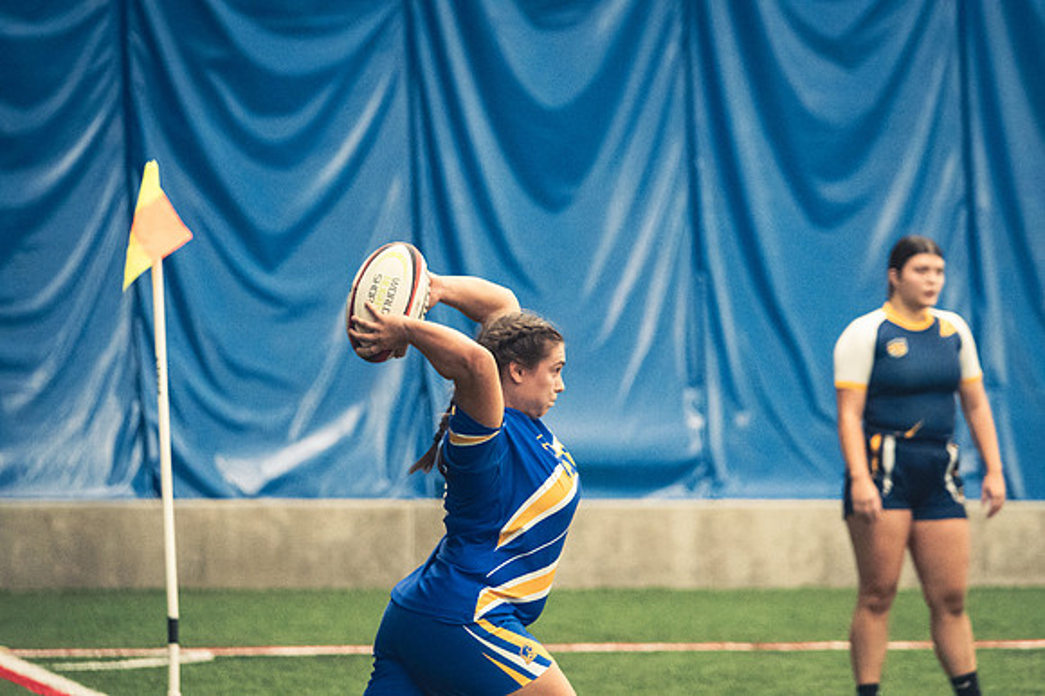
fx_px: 5860
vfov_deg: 6.8
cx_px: 522
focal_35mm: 202
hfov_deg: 10.2
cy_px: 348
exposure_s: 1/500
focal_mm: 135
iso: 12800
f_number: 2.8
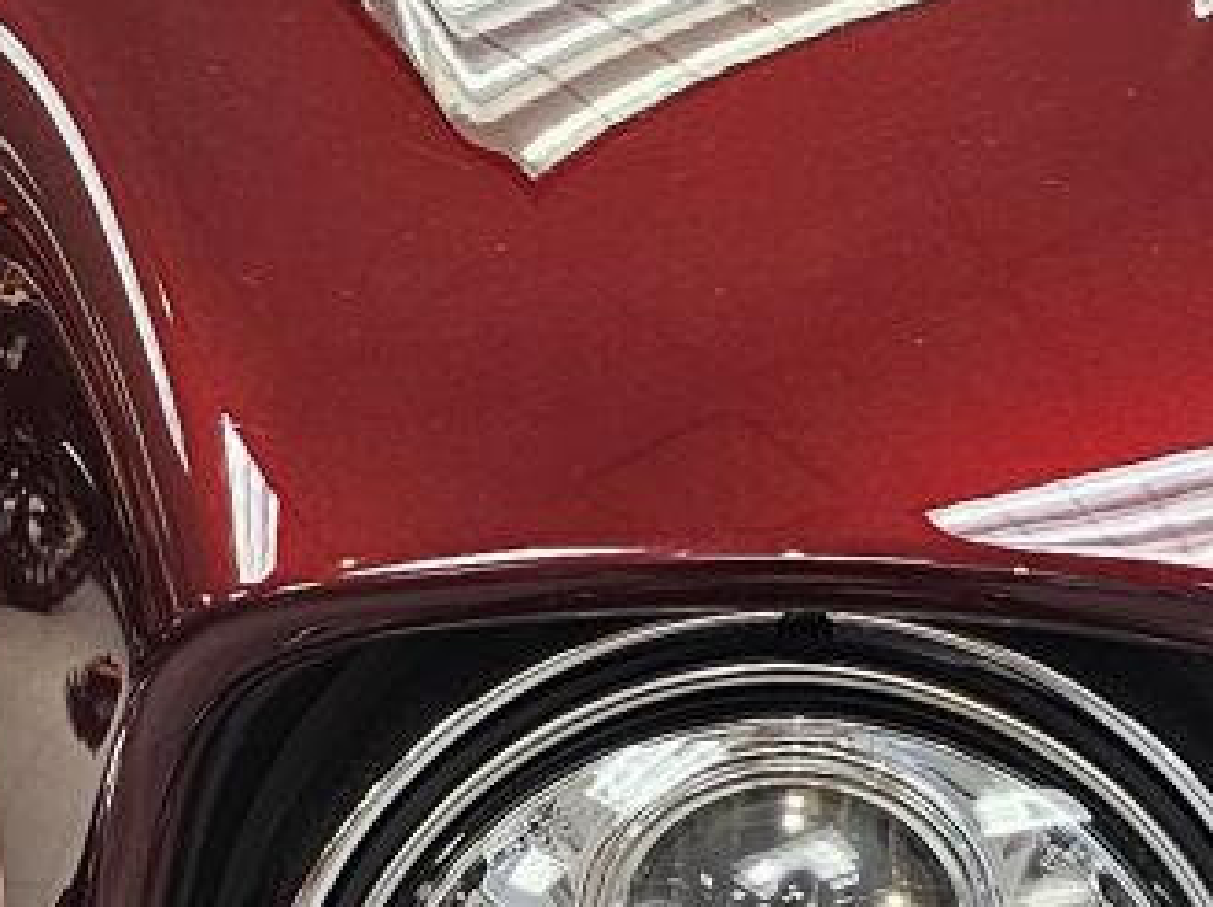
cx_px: 627
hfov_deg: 14.1
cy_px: 1136
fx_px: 4900
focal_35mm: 140
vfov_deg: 10.4
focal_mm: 6.3
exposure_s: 1/120
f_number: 1.7
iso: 250
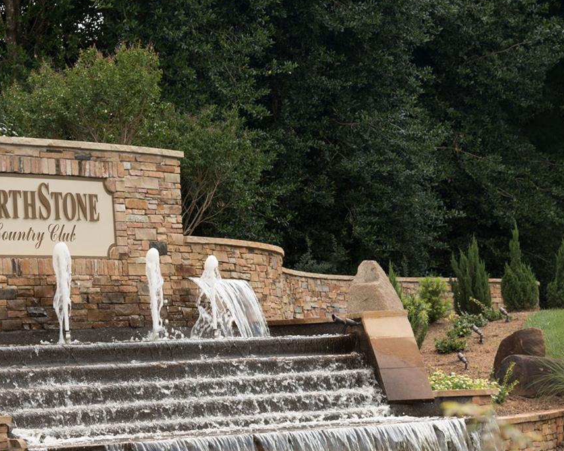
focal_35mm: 146
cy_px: 273
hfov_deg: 13.2
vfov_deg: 10.6
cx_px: 182
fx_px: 2437
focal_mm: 65
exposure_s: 1/125
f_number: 6.3
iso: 200
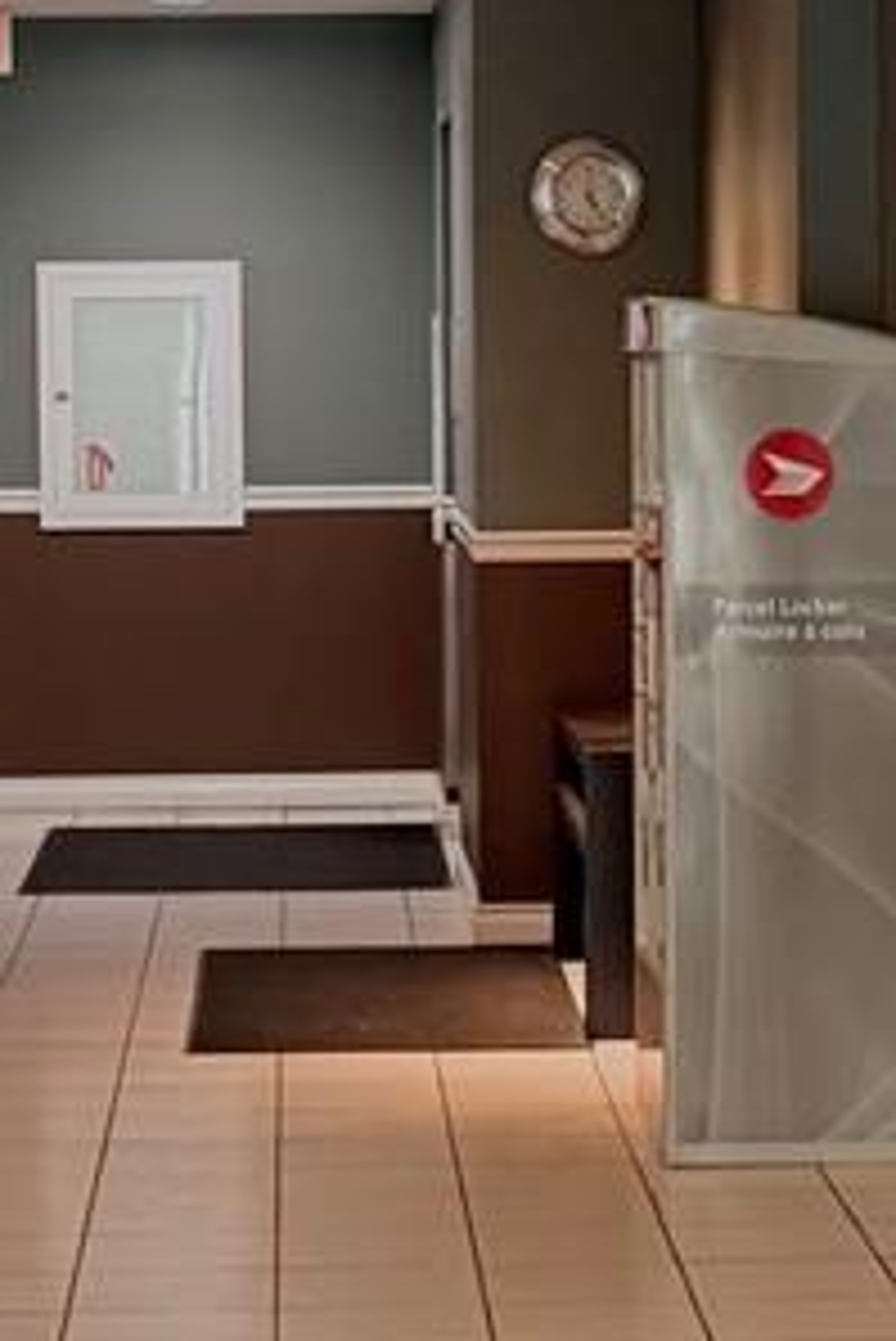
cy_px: 670
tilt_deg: -3.8
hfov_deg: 10.2
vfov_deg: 15.3
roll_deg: +0.9
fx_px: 4996
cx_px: 396
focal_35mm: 134
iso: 200
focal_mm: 6.76
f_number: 1.78
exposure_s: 1/60
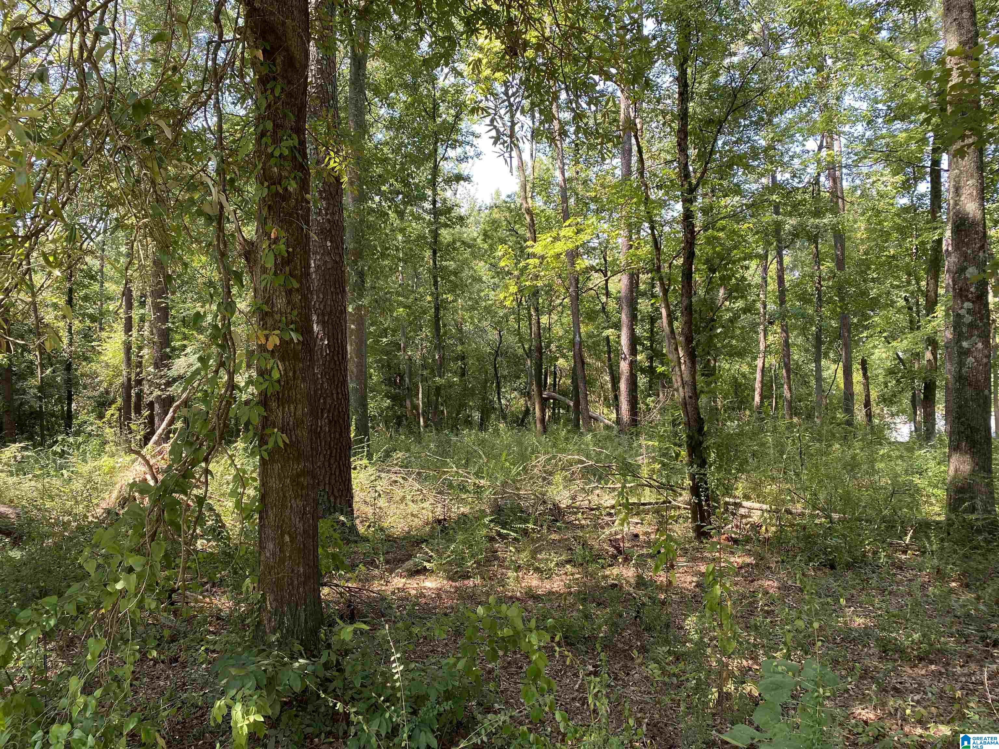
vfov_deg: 53.1
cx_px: 500
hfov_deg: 67.3
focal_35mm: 26
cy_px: 374
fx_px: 750
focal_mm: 4.25
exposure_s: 1/122
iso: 32
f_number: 1.8
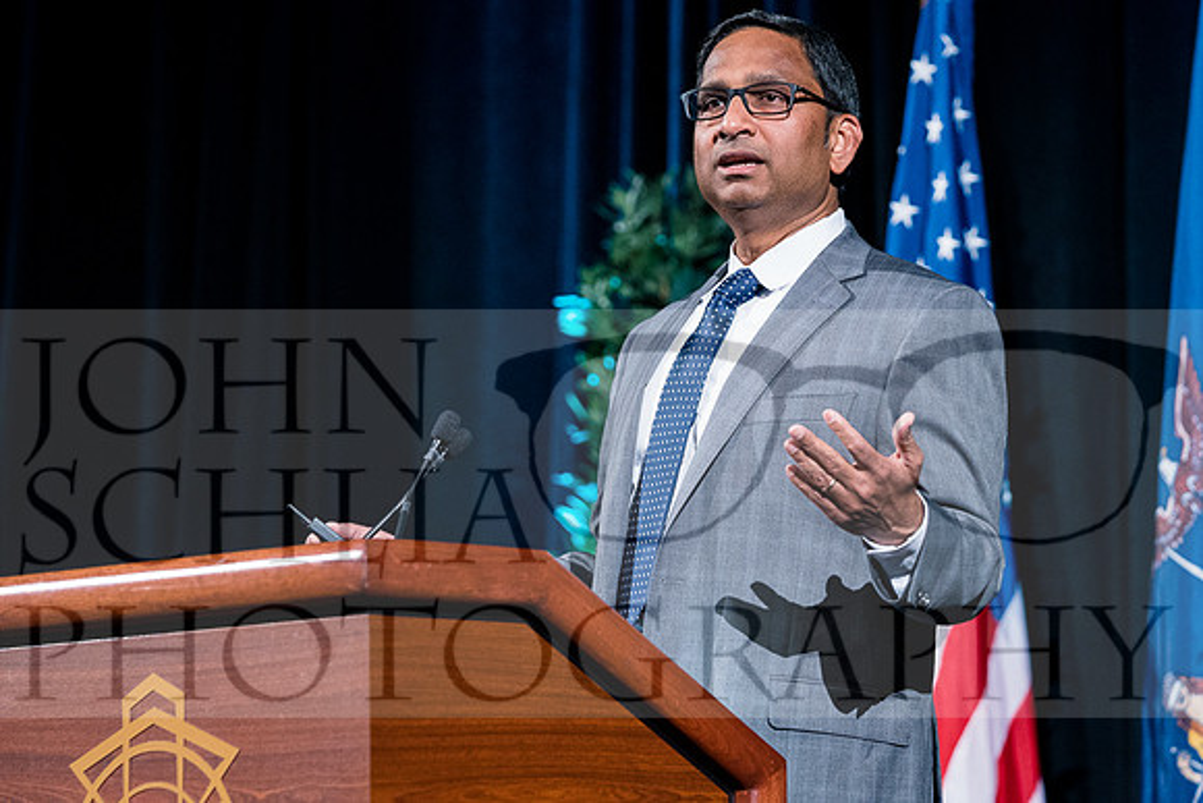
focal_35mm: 192
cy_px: 402
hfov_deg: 10.7
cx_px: 602
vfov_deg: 7.2
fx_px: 6417
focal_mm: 128
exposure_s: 1/80
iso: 3200
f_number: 3.5
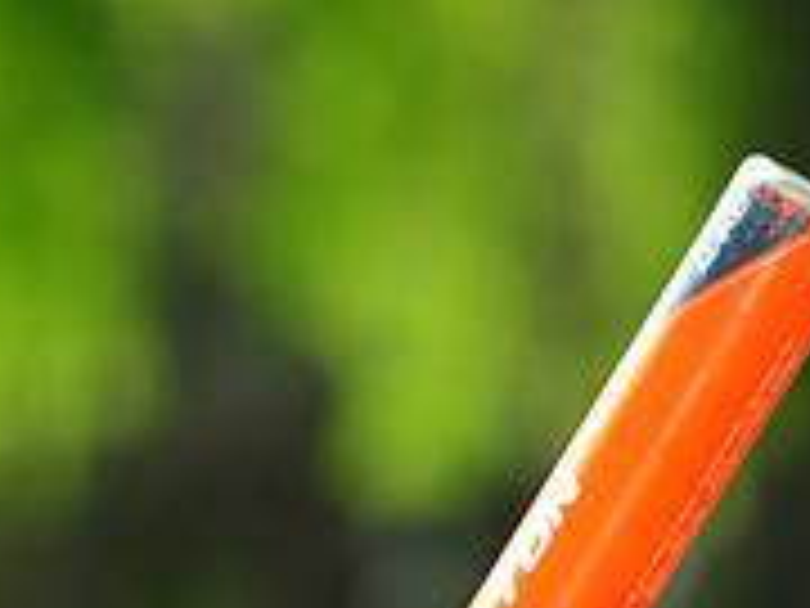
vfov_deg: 2.4
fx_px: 14484
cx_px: 292
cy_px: 1049
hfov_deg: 3.2
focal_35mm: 619
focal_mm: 200
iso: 200
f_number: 4.5
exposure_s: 1/800
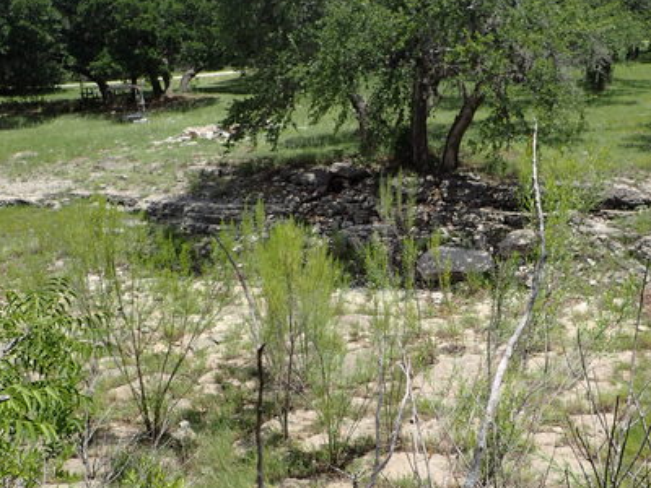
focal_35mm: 40
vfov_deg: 35.7
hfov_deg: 46.4
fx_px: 752
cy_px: 316
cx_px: 402
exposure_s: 1/200
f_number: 8
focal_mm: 4.5
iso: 100
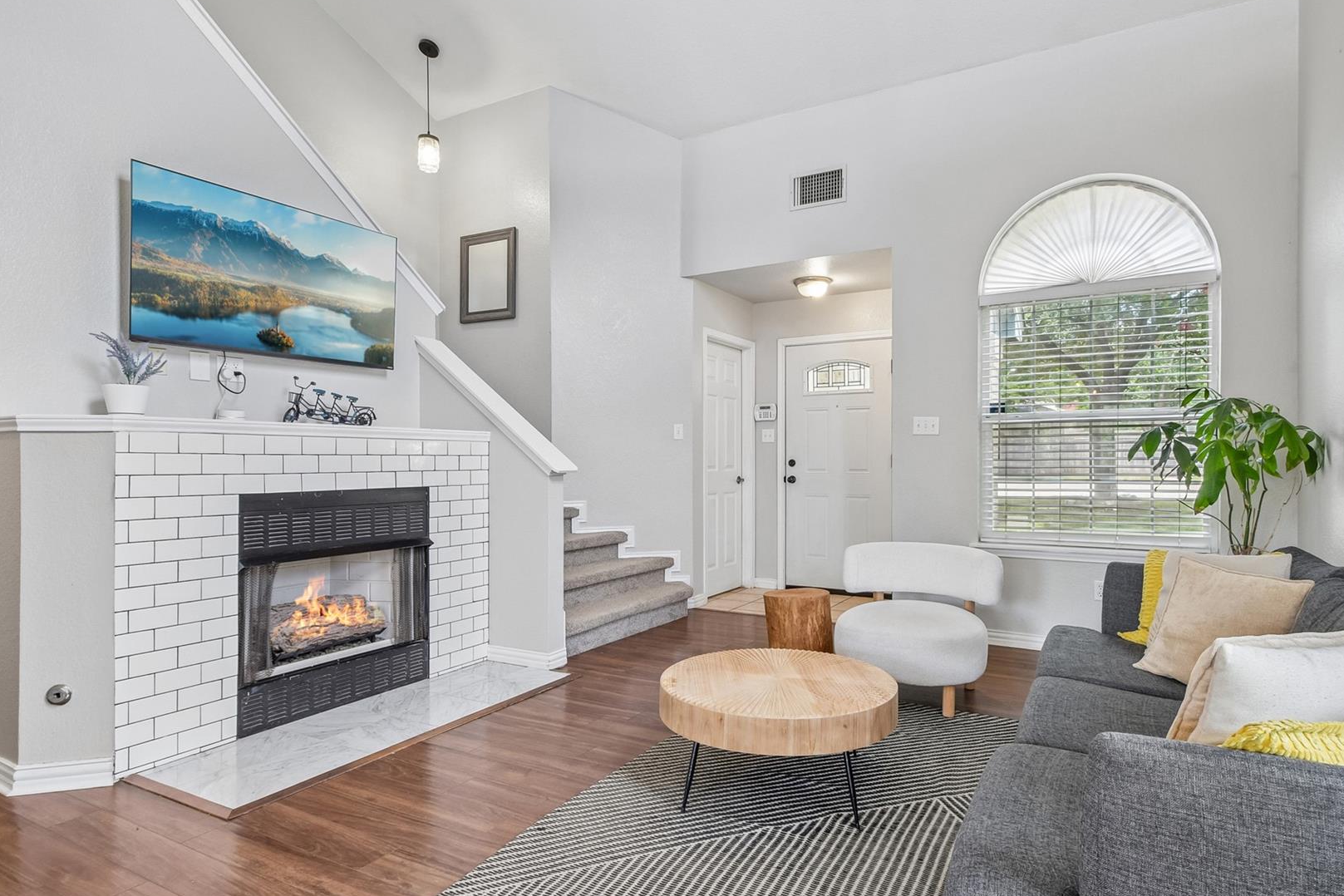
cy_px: 436
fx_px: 709
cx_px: 716
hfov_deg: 86.8
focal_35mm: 19
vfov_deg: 64.5
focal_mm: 10
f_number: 8
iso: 400
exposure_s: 1/8
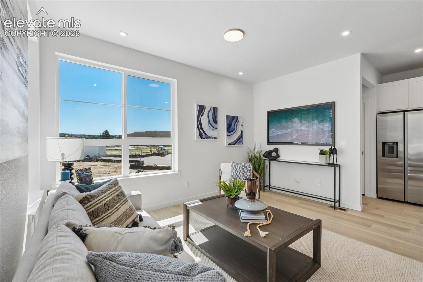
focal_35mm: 15
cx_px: 212
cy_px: 141
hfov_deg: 100.4
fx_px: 176
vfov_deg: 77.3
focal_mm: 10
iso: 800
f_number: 8
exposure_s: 1/60
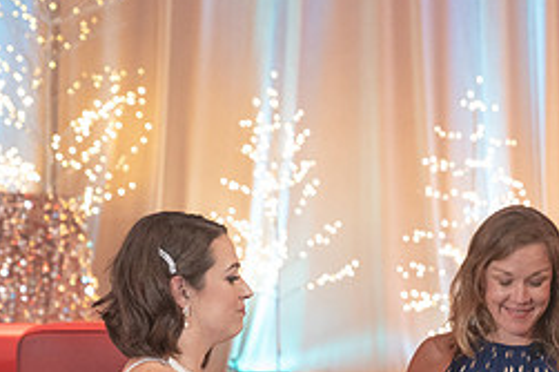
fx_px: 2638
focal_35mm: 170
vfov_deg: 8.0
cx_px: 506
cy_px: 407
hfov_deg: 12.0
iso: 4000
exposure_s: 1/100
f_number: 4
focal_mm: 70
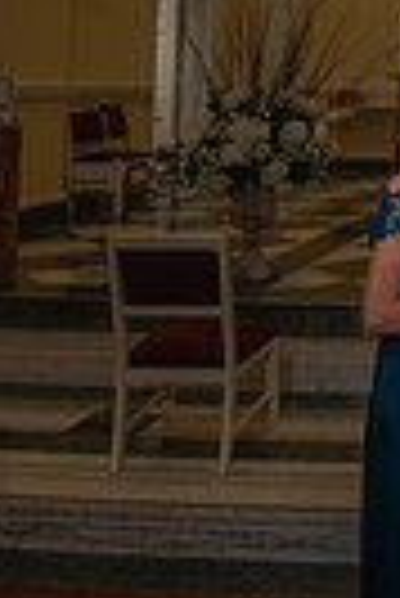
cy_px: 31
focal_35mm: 54
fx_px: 898
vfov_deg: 34.3
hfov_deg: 20.2
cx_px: 658
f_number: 4
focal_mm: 16
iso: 200
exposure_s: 1/125
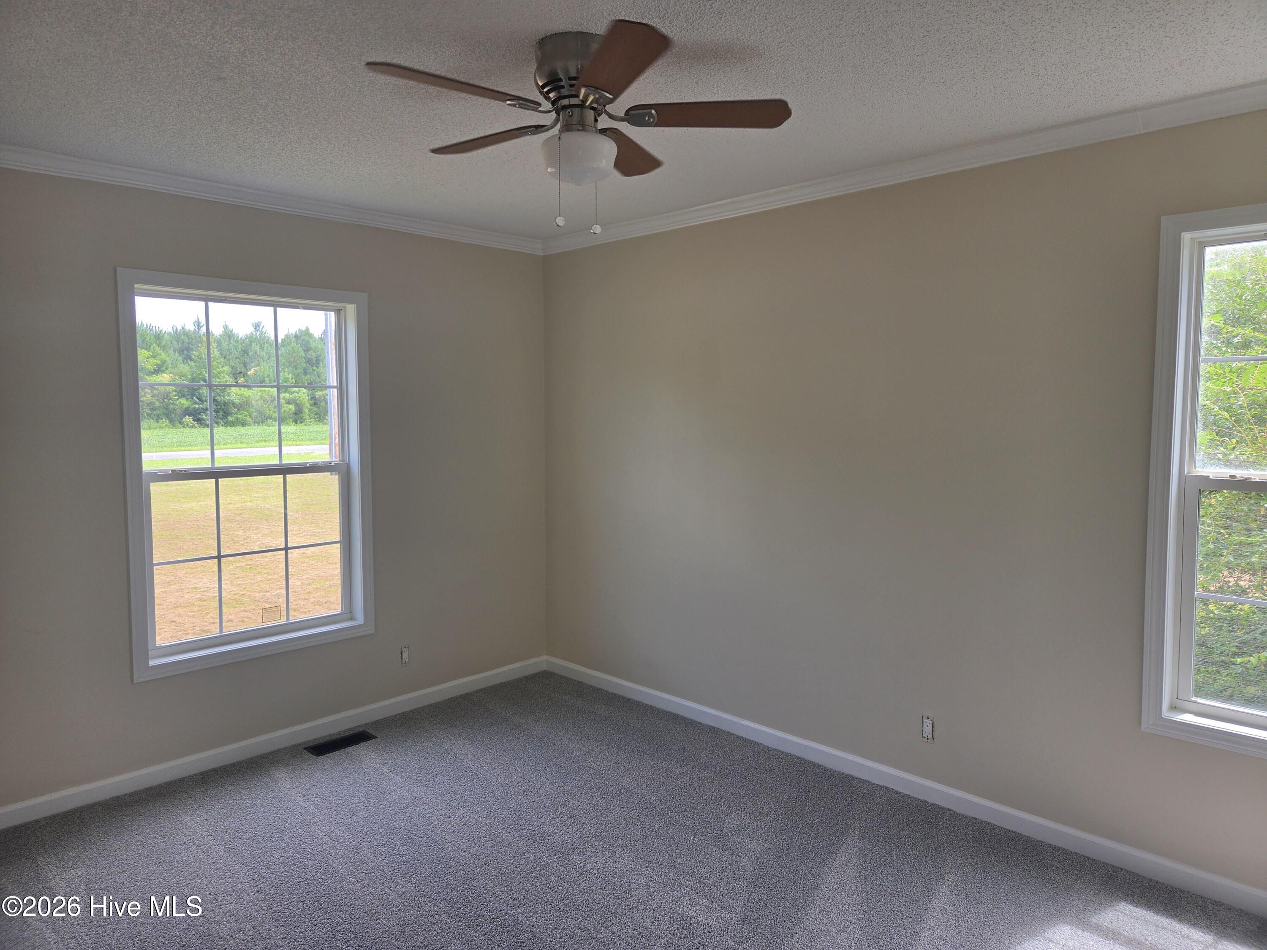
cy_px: 475
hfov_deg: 73.9
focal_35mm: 23
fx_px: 842
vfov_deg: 58.9
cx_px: 634
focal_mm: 5.4
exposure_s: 1/359
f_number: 1.8
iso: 50
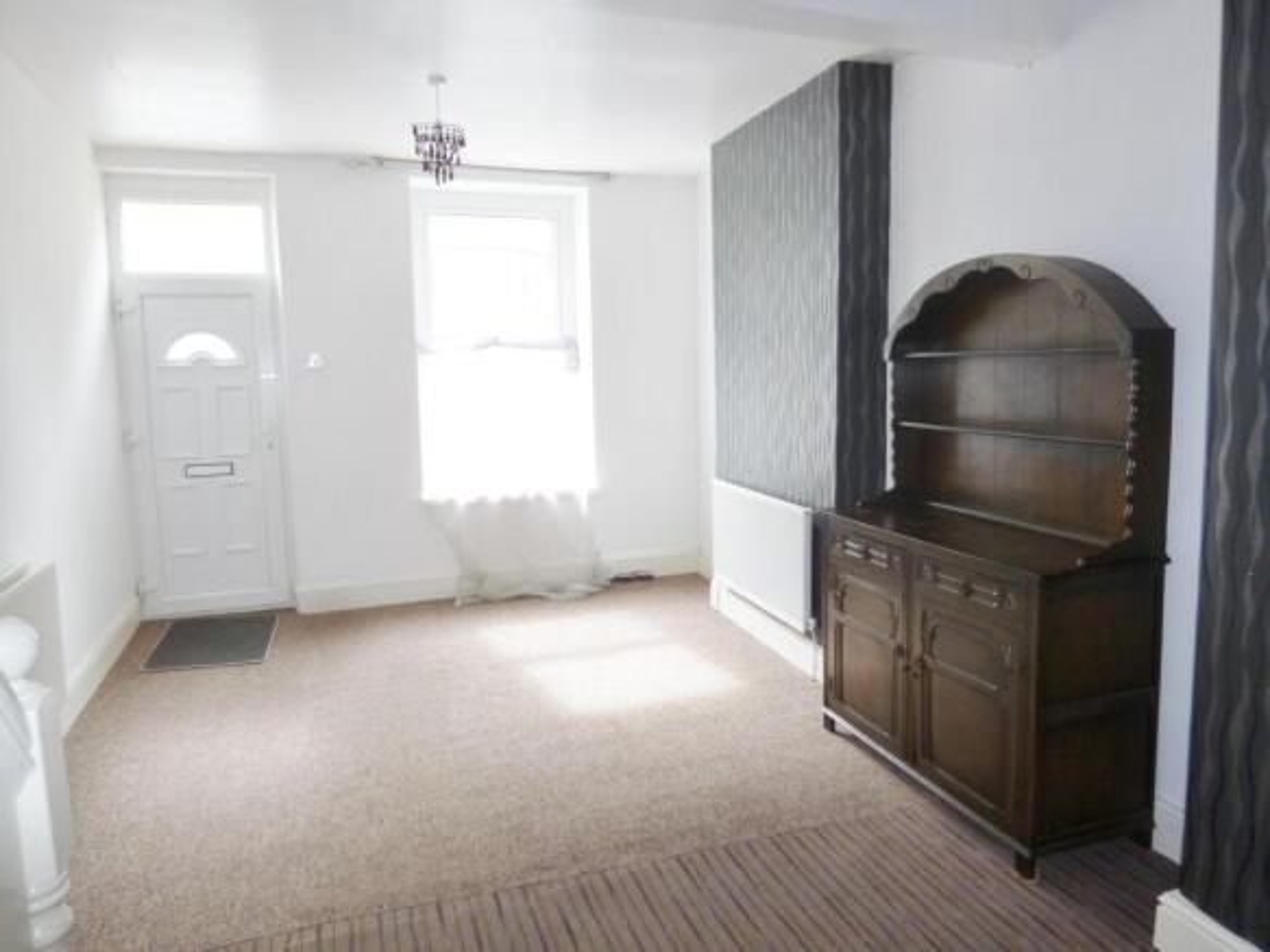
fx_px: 880
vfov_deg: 56.8
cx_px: 635
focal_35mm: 24
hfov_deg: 71.6
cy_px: 476
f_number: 2.5
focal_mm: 4.3
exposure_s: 1/60
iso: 100
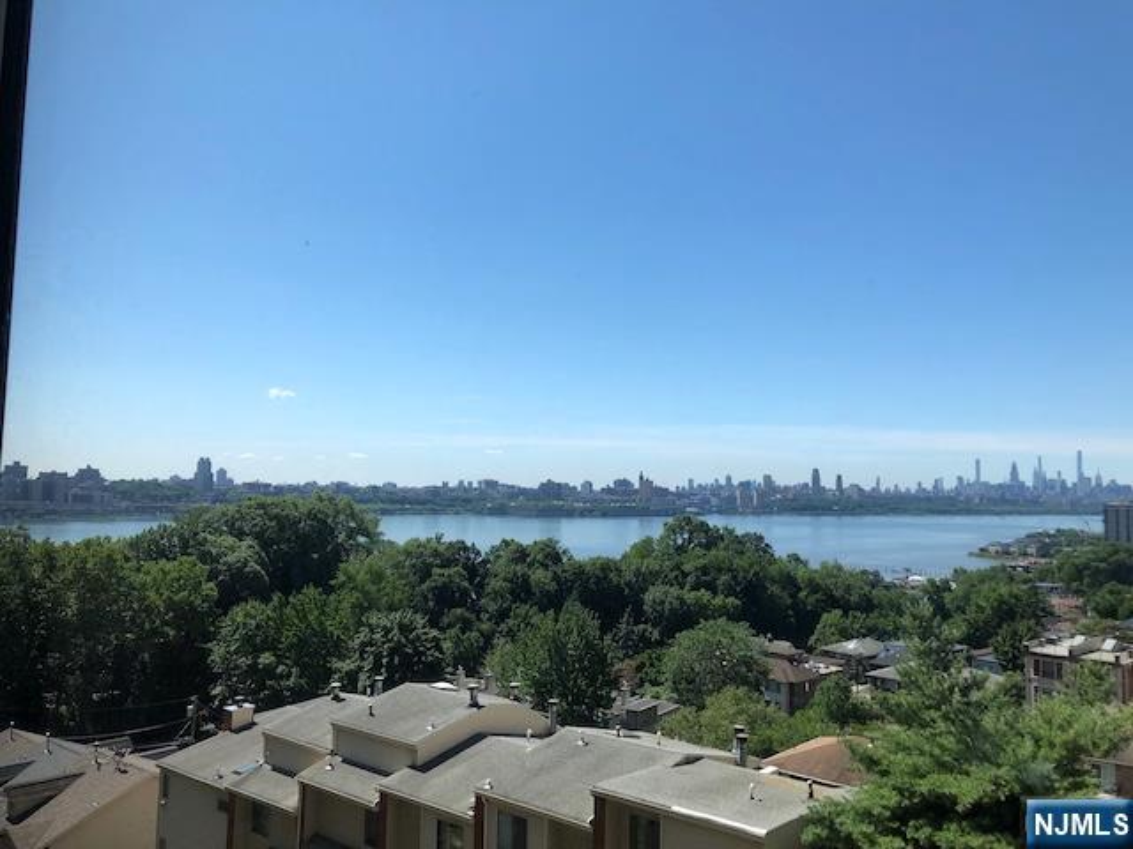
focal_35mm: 28
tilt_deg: +4.8
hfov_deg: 63.4
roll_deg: -1.0
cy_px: 424
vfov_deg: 49.7
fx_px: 916
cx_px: 566
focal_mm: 3.99
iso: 20
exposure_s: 1/2208
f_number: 1.8
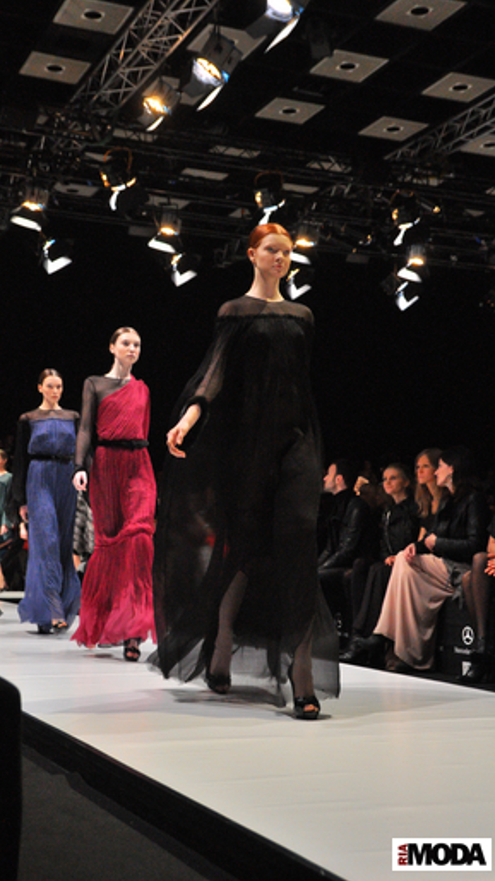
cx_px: 213
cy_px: 442
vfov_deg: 38.5
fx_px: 1260
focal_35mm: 54
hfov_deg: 22.2
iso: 2000
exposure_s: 1/400
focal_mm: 34
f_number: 4
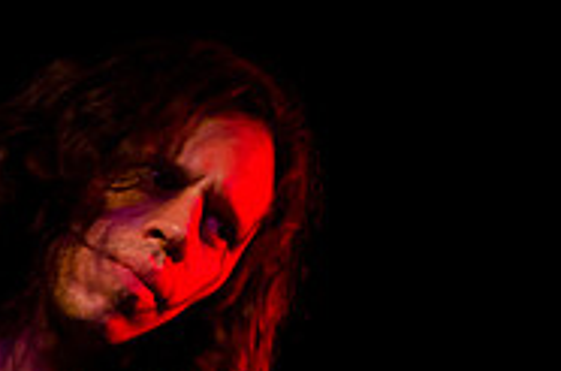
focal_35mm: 225
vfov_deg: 6.0
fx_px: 3497
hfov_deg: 9.0
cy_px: 465
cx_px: -196
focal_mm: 48
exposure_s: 1/60
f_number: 2.8
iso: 1600
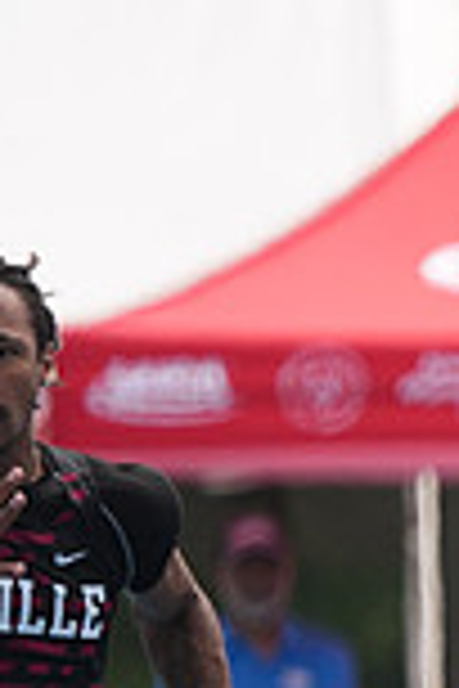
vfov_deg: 1.0
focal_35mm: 2003
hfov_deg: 0.7
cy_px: 789
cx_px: 1287
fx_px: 38304
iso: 500
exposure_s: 1/1250
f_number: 6.3
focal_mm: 529
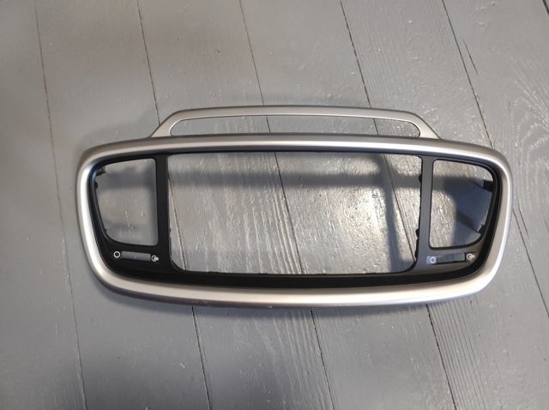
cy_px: 205
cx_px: 274
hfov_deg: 69.5
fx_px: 396
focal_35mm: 25
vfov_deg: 54.8
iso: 1455
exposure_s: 1/33
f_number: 1.79
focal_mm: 4.7
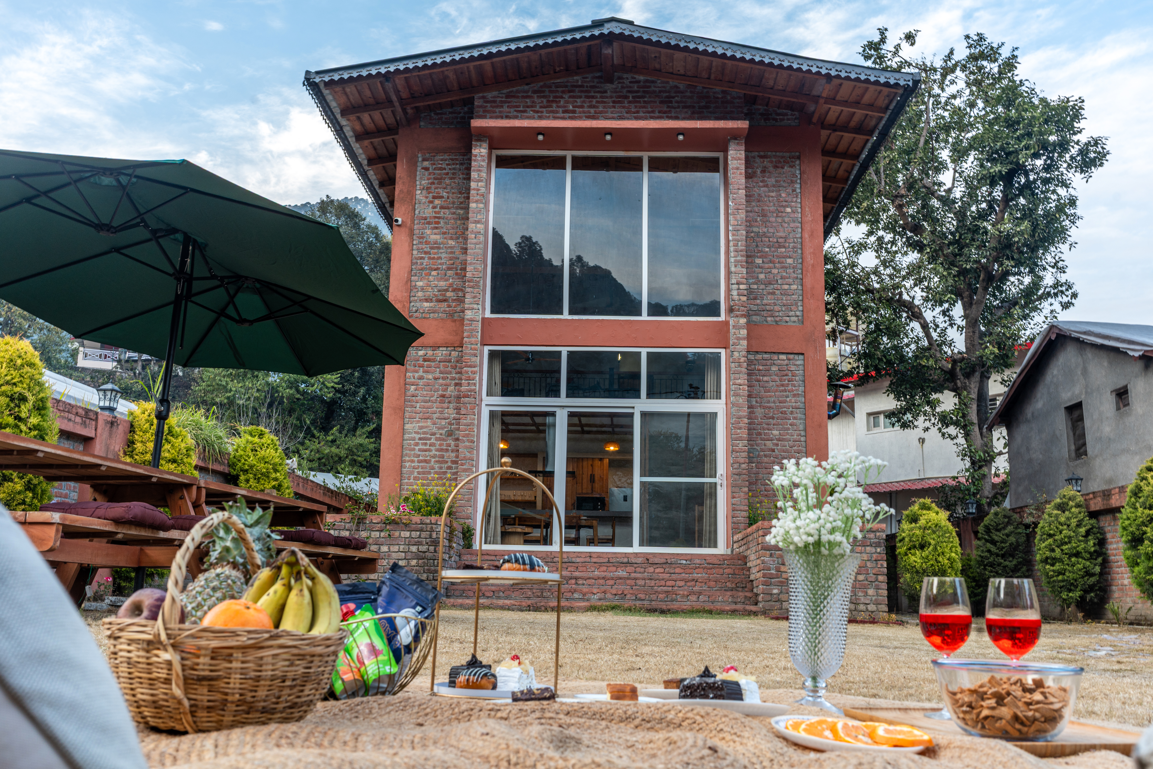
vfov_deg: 37.9
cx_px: 576
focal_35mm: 35
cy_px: 384
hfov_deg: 54.4
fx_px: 1121
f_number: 10
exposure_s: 1/6
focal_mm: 35
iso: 100
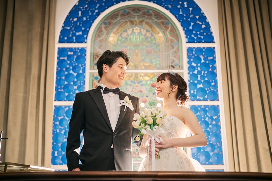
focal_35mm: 50
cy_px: 90
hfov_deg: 39.6
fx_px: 378
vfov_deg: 27.0
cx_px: 136
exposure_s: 1/250
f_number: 1.4
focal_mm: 50
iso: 80
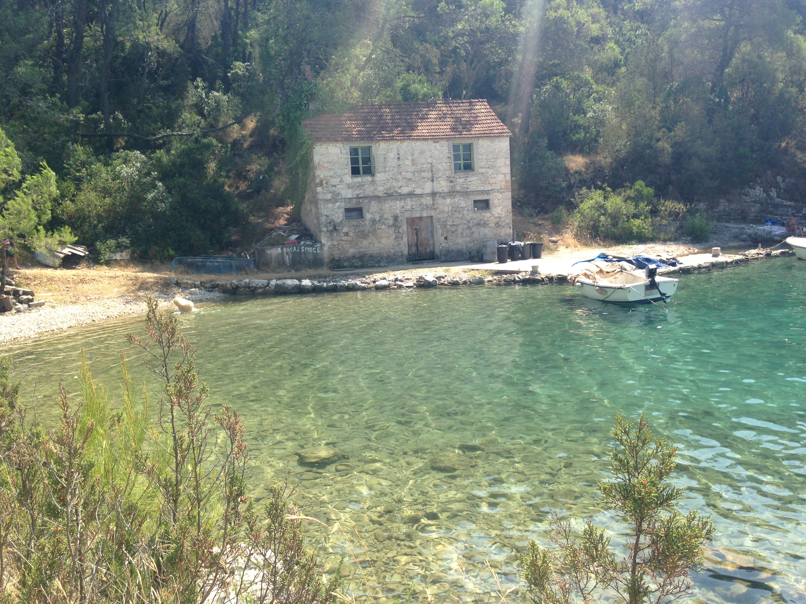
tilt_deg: -6.6
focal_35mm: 33
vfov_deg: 42.9
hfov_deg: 55.4
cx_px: 403
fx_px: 768
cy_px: 302
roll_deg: +3.3
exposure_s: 1/686
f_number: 2.4
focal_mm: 4.12
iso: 50
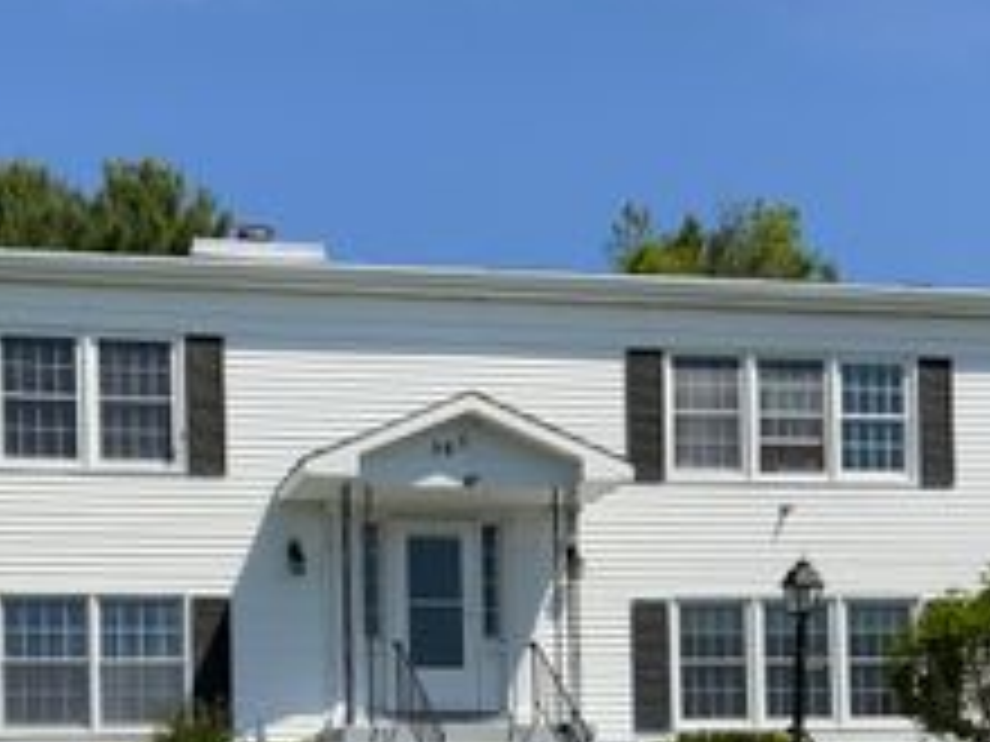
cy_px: 785
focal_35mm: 66
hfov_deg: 29.2
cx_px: 328
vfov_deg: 21.3
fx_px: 1888
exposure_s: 1/2801
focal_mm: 3
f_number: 1.8
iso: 16
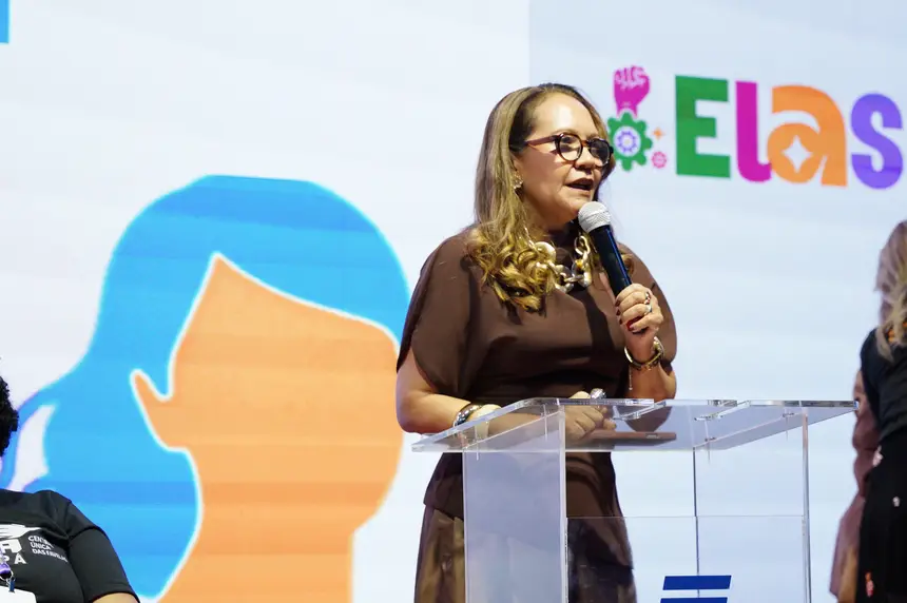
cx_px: 454
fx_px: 2643
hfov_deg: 19.5
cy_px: 302
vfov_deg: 13.0
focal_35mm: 105
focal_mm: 70
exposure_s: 1/500
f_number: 3.2
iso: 2500
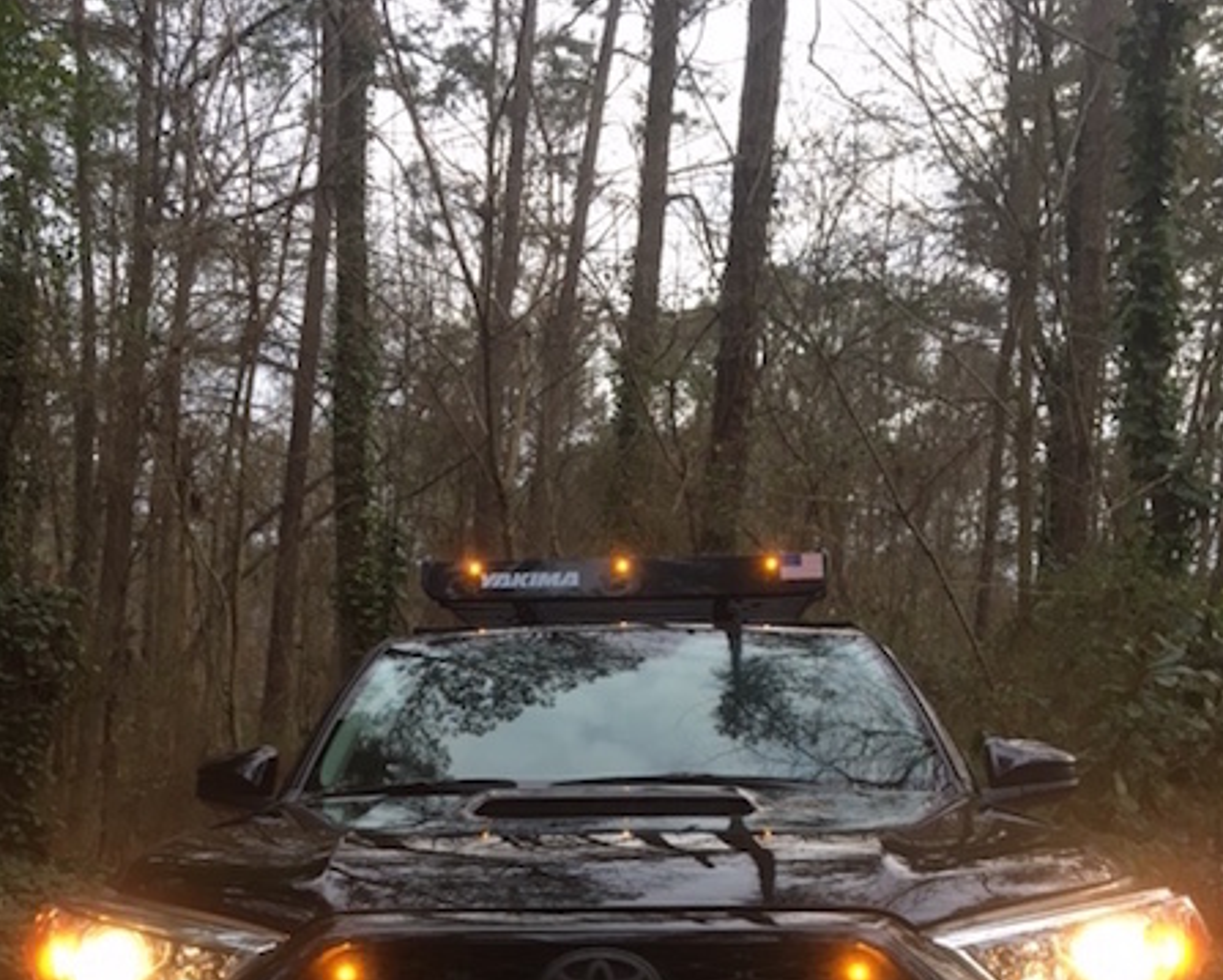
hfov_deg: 47.9
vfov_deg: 37.6
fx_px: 1376
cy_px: 799
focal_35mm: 38
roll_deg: -3.9
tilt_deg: -2.5
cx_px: 610
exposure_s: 1/30
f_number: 2.2
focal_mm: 4.15
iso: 64
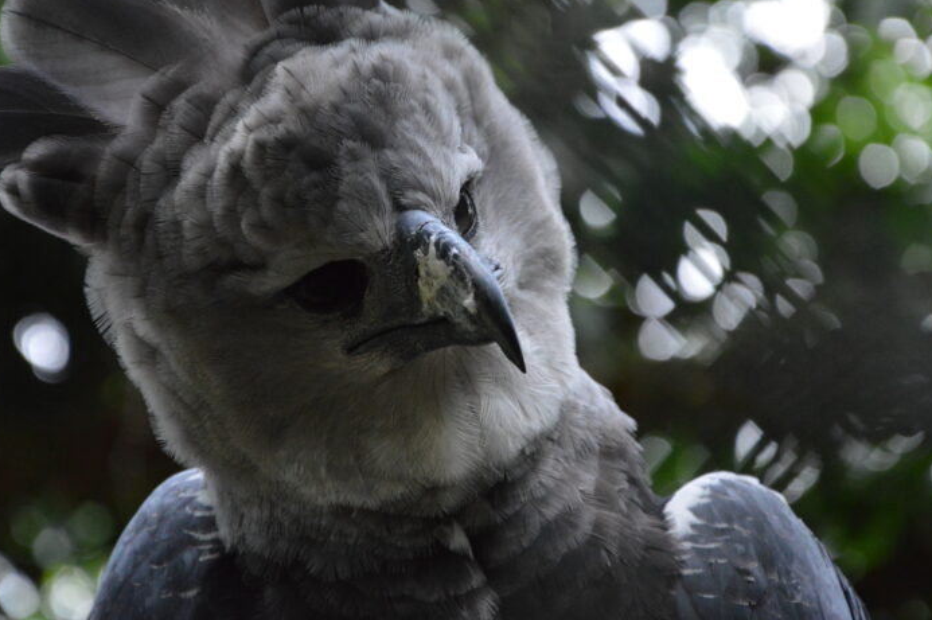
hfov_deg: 11.8
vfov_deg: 7.9
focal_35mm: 175
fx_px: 4516
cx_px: 434
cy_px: 286
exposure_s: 1/500
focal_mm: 105
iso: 3200
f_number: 5.6
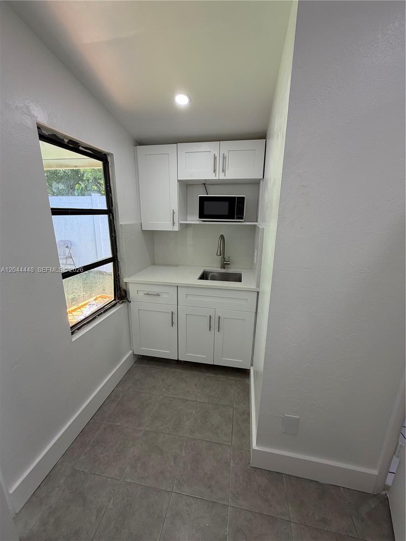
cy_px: 270
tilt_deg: -14.4
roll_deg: -0.8
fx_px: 219
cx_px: 203
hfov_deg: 85.7
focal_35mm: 14
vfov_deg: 102.1
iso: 100
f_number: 2.2
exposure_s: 1/121
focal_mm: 2.22
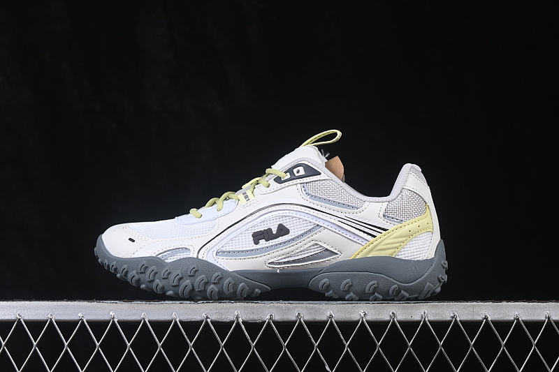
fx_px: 1164
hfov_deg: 27.0
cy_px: 186
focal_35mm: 75
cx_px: 280
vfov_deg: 18.2
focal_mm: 50
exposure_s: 1/80
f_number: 8
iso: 160
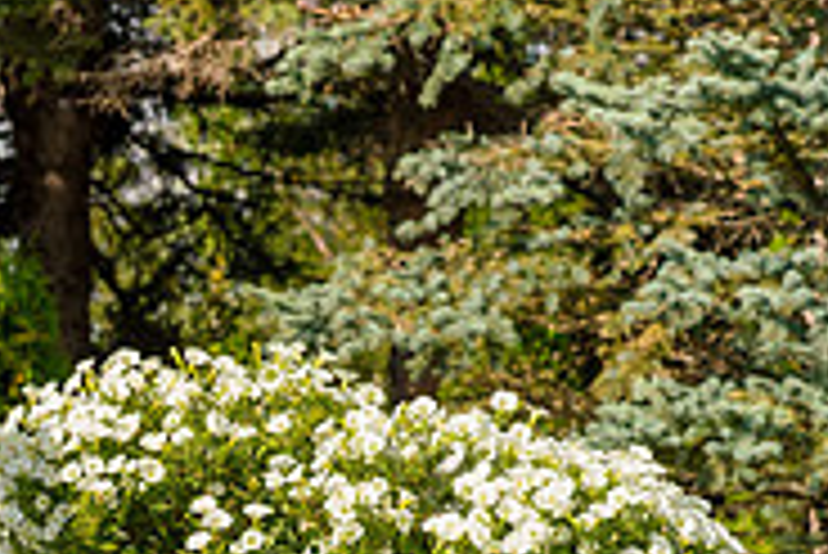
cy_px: 588
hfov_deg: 10.1
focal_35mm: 199
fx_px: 4580
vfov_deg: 6.9
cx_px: -302
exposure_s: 1/2500
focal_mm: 63
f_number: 4.5
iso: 400
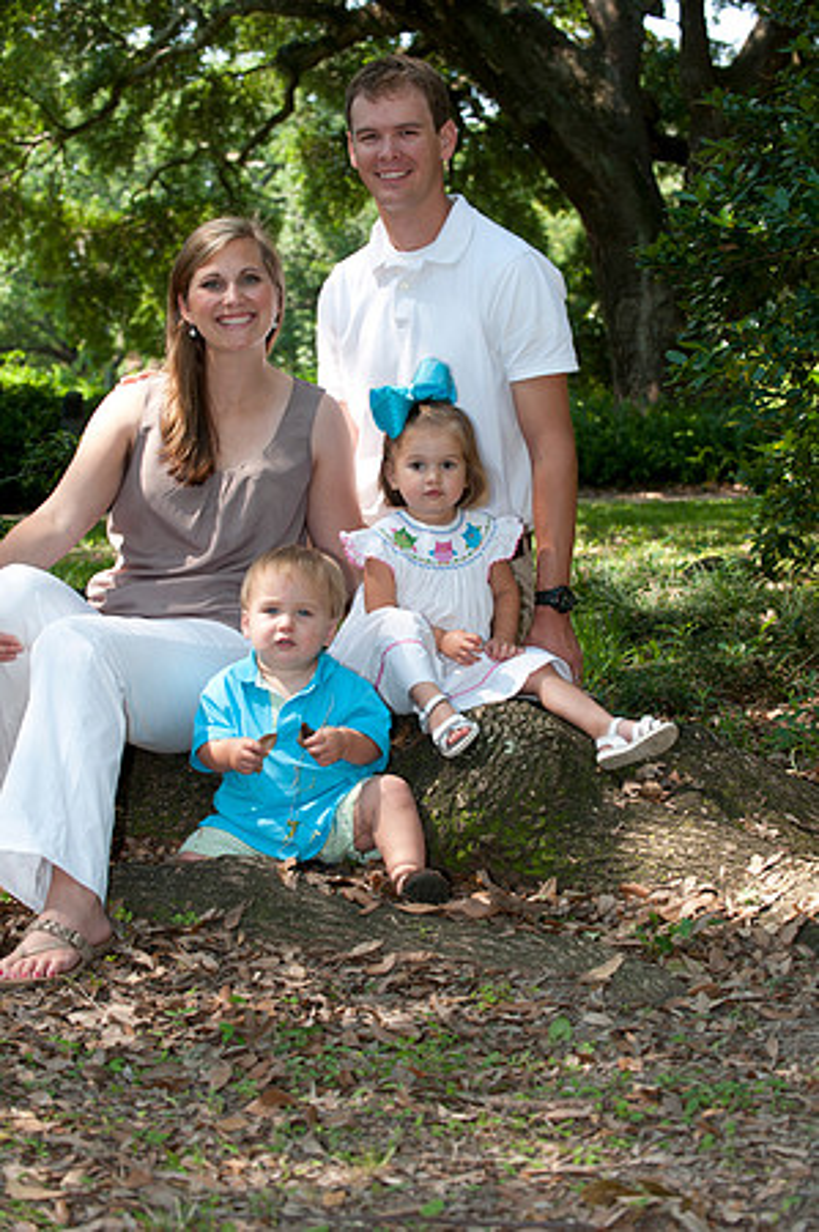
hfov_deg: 17.0
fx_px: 2736
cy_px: 616
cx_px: 410
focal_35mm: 80
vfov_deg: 25.4
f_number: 5.6
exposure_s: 1/125
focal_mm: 80
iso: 250
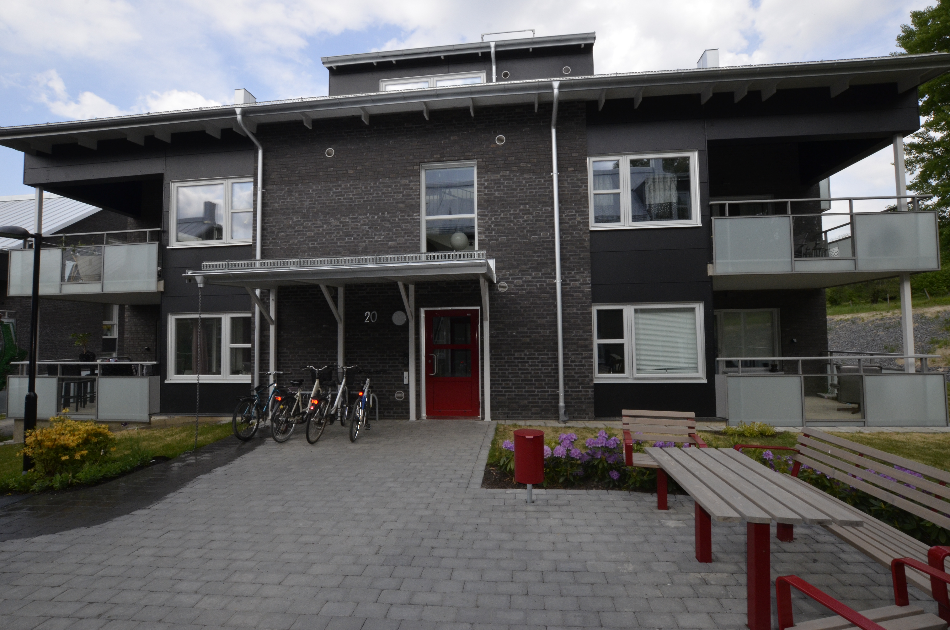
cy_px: 315
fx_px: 395
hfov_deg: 100.5
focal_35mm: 15
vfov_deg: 77.1
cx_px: 475
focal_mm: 10
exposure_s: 1/250
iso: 800
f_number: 16
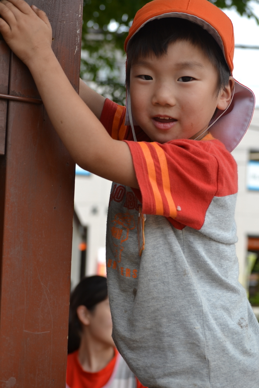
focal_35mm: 82
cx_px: 130
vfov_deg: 24.6
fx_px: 890
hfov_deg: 16.6
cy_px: 194
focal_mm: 55
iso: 100
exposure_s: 1/160
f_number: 6.3
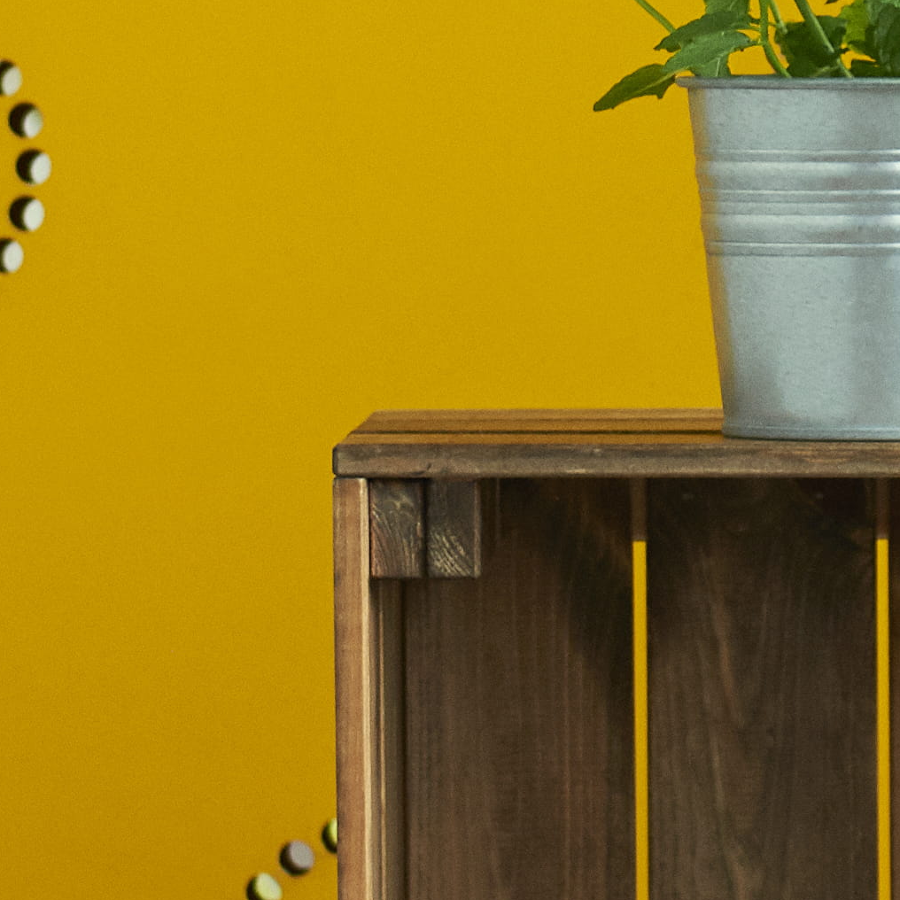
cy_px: -37
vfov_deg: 4.7
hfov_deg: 4.7
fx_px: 11060
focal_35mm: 376
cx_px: 908
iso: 400
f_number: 6.3
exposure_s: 1/160
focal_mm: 70
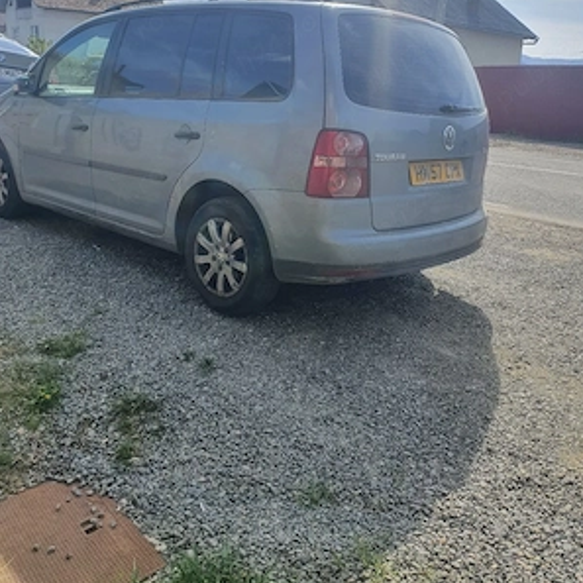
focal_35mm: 31
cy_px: 238
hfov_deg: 52.5
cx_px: 292
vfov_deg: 52.2
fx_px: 591
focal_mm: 4.32
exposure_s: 1/1667
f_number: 2.4
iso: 50
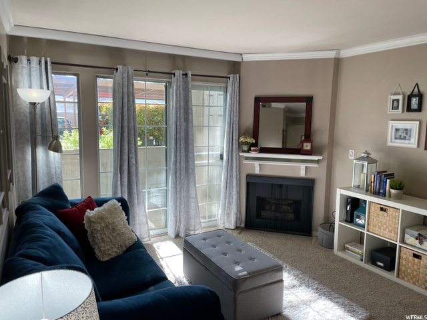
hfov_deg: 67.3
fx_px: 321
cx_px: 214
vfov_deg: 53.1
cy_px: 160
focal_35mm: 26
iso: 40
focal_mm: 4.2
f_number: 1.6
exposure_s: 1/120
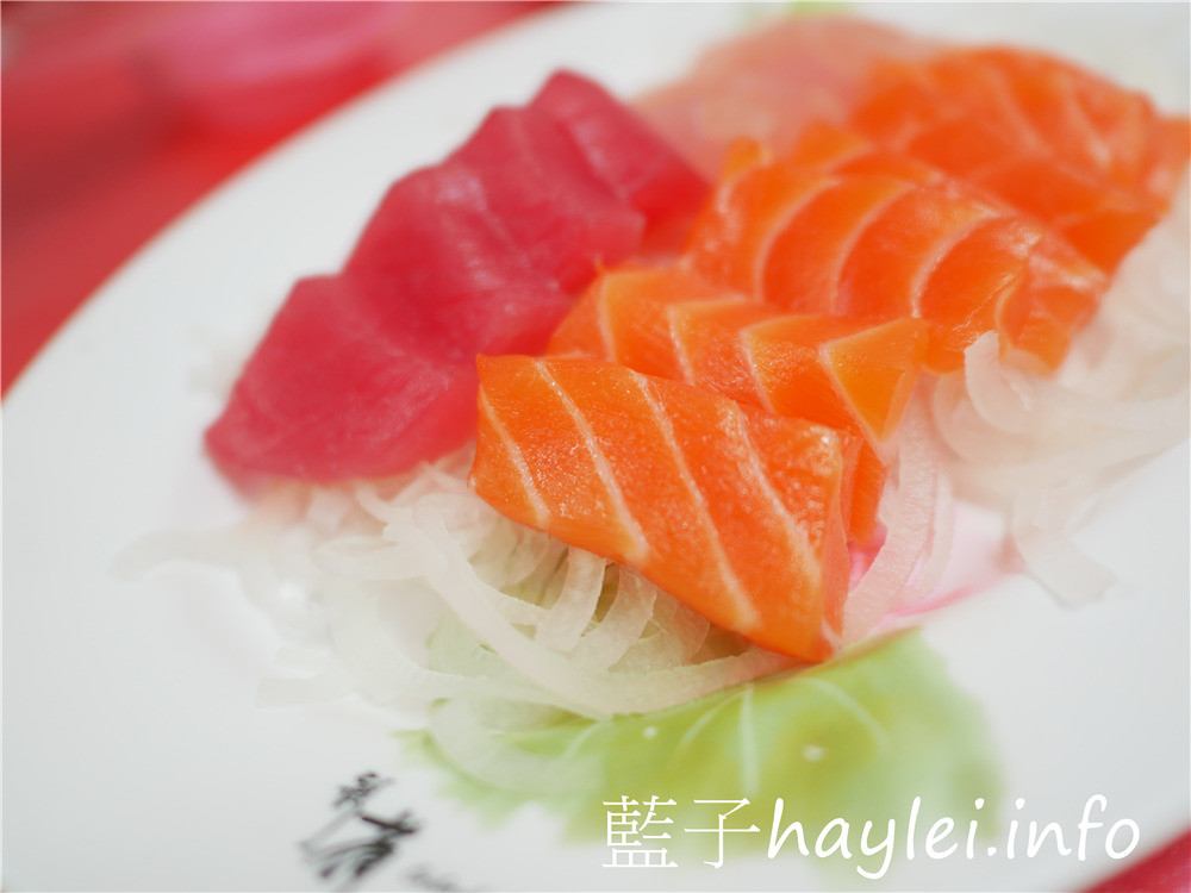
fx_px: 1032
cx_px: 596
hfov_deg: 60.0
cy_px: 446
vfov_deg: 46.8
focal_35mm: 30
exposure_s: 1/60
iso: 200
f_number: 1.7
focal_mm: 15
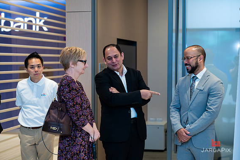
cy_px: 80
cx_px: 120
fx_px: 500
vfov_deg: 18.2
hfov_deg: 27.0
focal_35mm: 75
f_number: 3.2
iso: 400
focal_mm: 74
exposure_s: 1/160
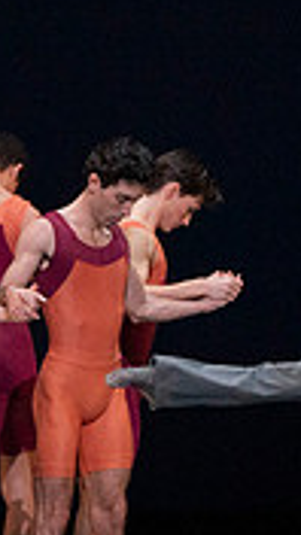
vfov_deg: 2.5
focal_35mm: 865
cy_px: 281
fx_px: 12273
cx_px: 64
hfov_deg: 1.4
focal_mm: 250
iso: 6400
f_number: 5.6
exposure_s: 1/400
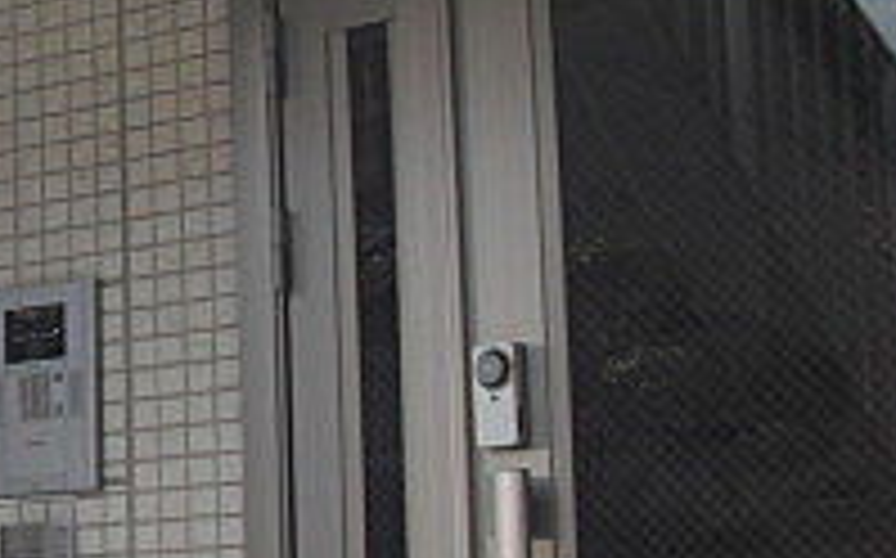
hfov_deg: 15.8
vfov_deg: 10.6
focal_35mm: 123
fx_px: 3001
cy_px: 207
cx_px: -401
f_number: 7.8
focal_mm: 6.3
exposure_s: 1/80
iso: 100
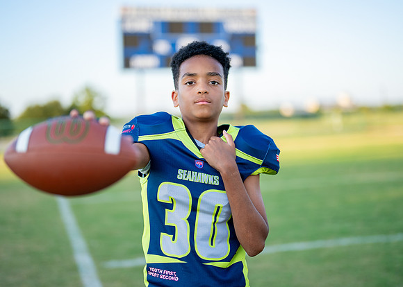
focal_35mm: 58
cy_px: 135
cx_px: 208
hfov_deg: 34.0
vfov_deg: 24.7
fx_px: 658
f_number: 1.2
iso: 160
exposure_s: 1/2000
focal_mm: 50
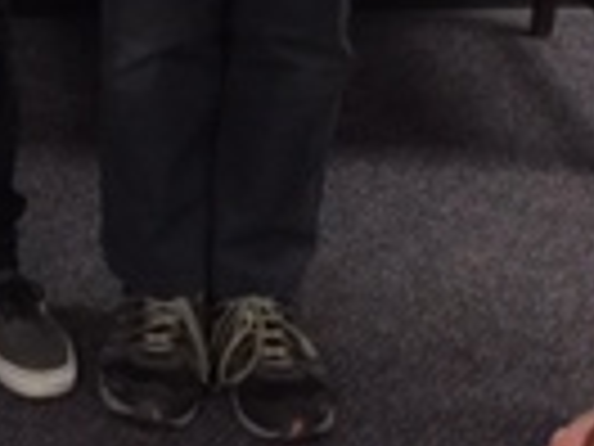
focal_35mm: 141
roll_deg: -1.2
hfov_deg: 13.6
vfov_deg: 9.8
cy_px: -451
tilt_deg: -10.4
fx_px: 2420
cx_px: -140
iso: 80
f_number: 2.2
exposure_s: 1/15
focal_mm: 4.15
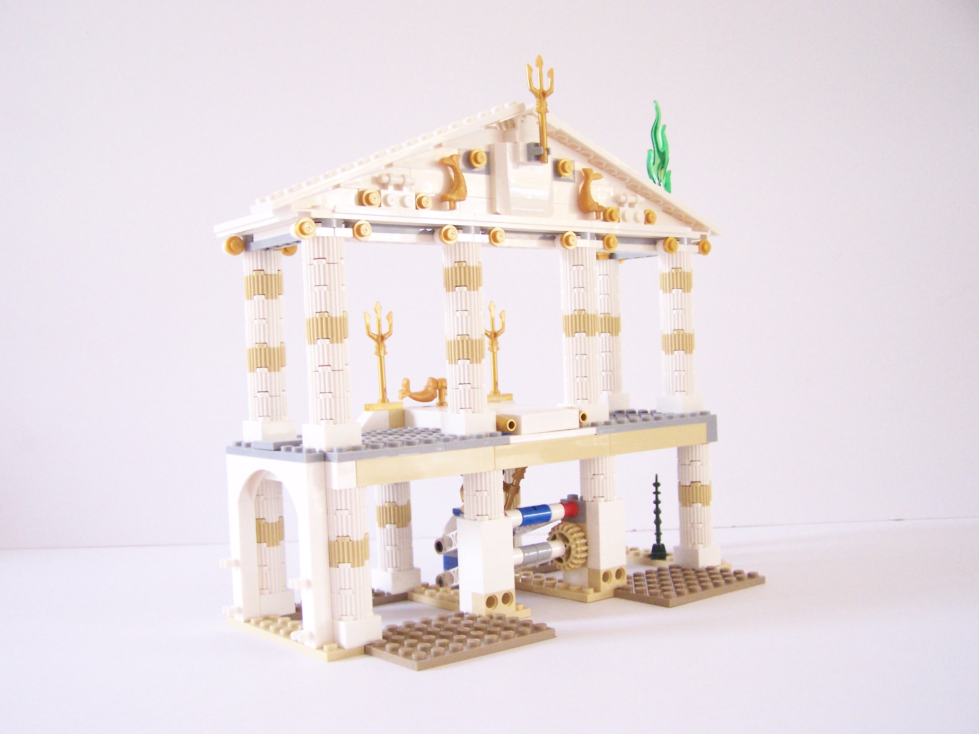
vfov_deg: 37.7
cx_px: 490
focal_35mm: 38
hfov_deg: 49.0
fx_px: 1075
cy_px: 367
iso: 400
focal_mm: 6.3
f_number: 3.2
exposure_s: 1/15
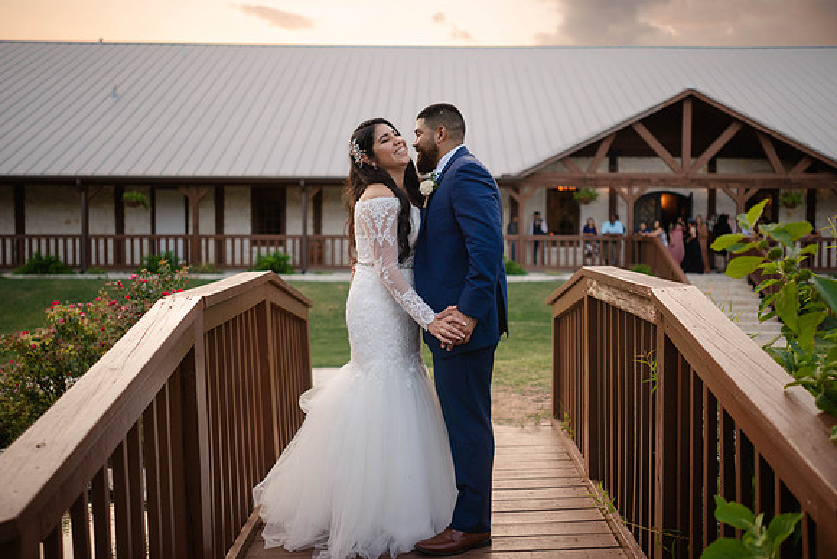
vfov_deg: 34.8
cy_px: 255
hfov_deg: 50.3
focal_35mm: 38
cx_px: 446
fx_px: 890
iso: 200
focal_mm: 35
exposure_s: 1/800
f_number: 2
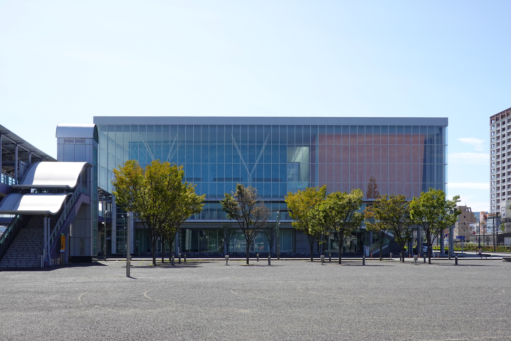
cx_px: 256
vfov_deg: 33.4
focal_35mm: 40
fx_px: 568
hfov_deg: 48.5
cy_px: 170
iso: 100
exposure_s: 1/160
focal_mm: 14.99
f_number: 7.1
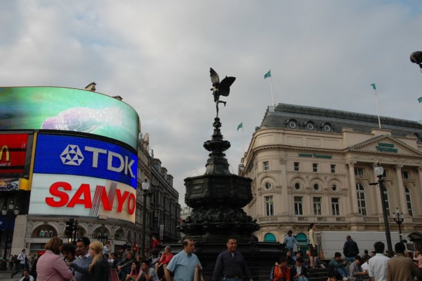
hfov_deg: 53.2
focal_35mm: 36
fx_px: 422
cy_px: 140
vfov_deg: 36.8
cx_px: 211
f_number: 4.5
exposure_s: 1/500
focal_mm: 24
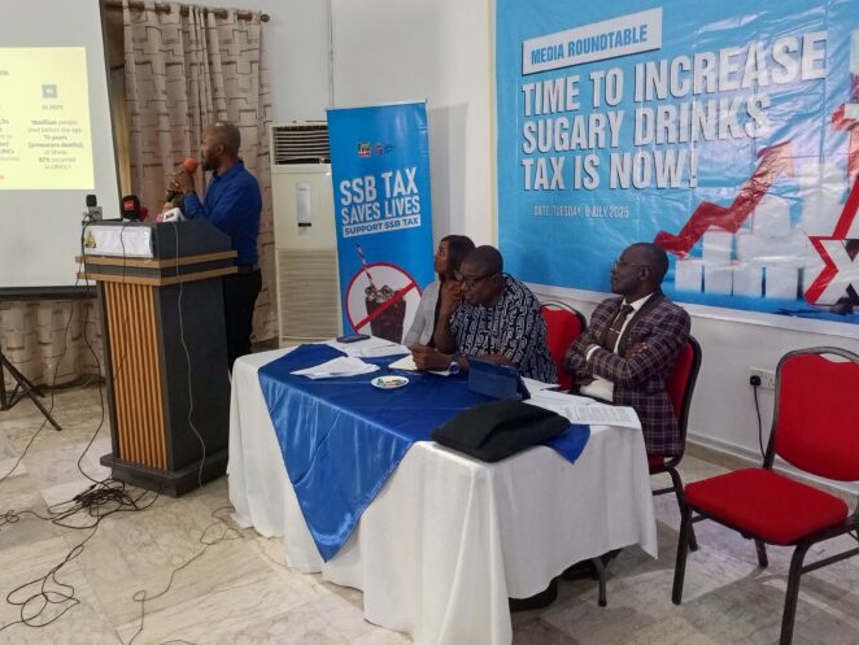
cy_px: 292
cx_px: 435
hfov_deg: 61.6
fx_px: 720
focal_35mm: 29
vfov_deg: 48.2
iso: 855
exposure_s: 1/50
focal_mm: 4.69
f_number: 1.79
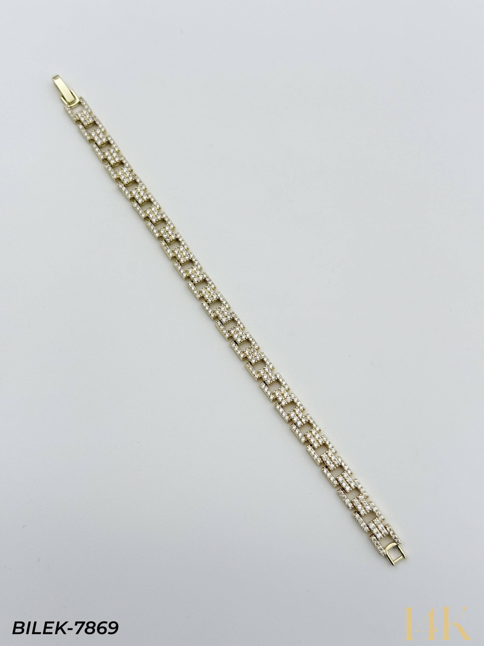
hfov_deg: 30.3
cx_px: 242
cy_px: 323
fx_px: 895
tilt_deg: -78.6
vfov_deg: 39.7
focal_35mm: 48
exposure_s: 1/1883
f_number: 1.78
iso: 100
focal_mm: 6.76
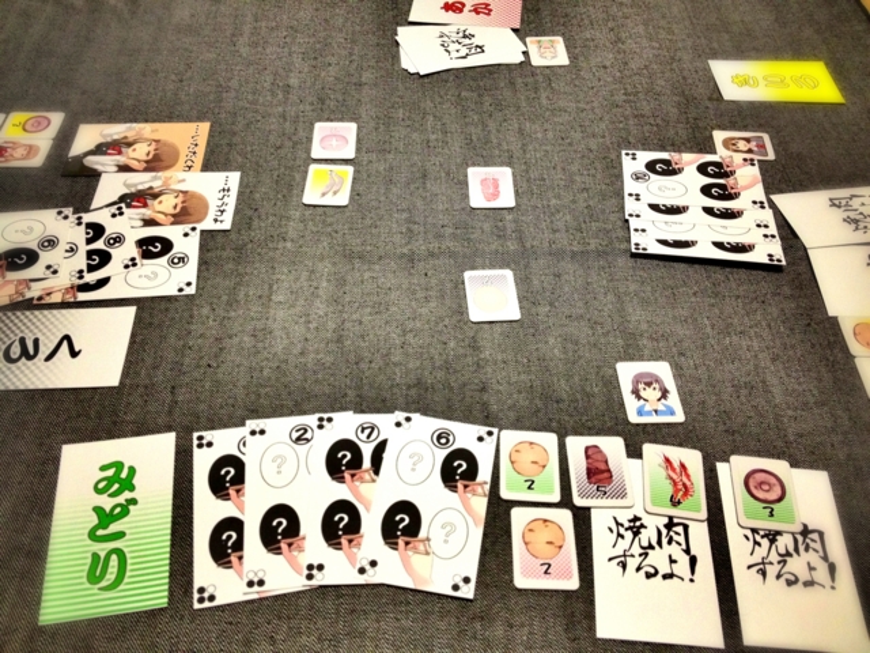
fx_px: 880
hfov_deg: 52.6
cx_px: 435
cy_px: 326
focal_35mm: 35
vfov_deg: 40.7
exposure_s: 1/20
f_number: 2.4
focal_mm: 4.28
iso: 160
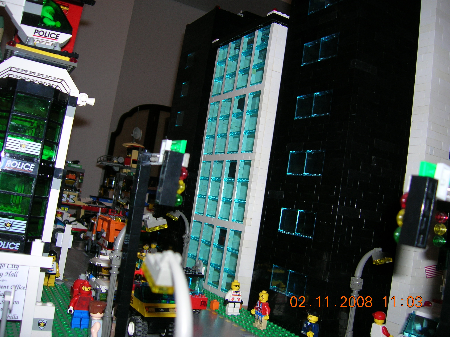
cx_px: 225
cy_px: 168
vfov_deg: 41.8
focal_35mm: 34
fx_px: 442
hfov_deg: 54.0
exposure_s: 1/60.1
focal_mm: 5.7
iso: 50
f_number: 2.9
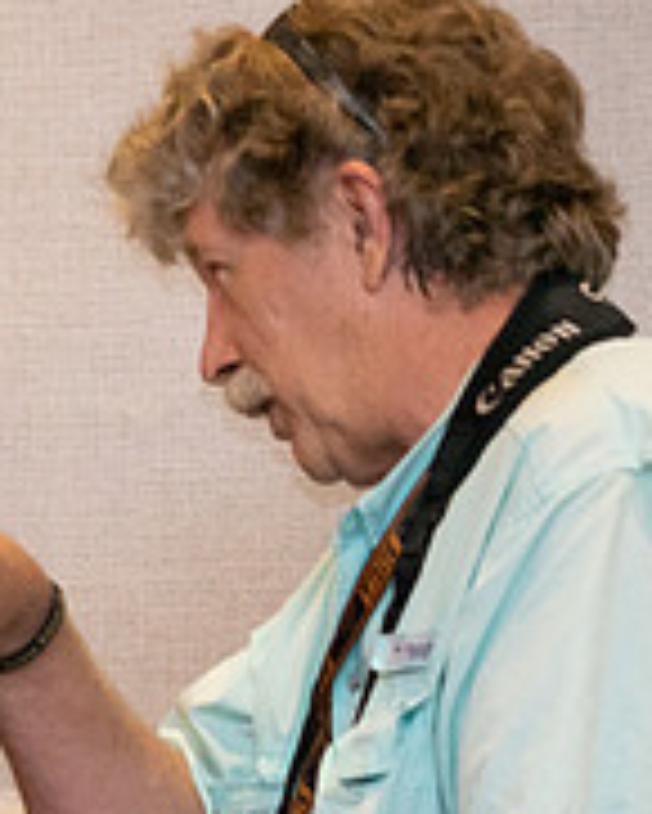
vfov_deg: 2.7
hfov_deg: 2.1
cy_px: 776
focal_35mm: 723
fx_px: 17425
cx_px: -184
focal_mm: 240
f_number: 6.3
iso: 3200
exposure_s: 1/160
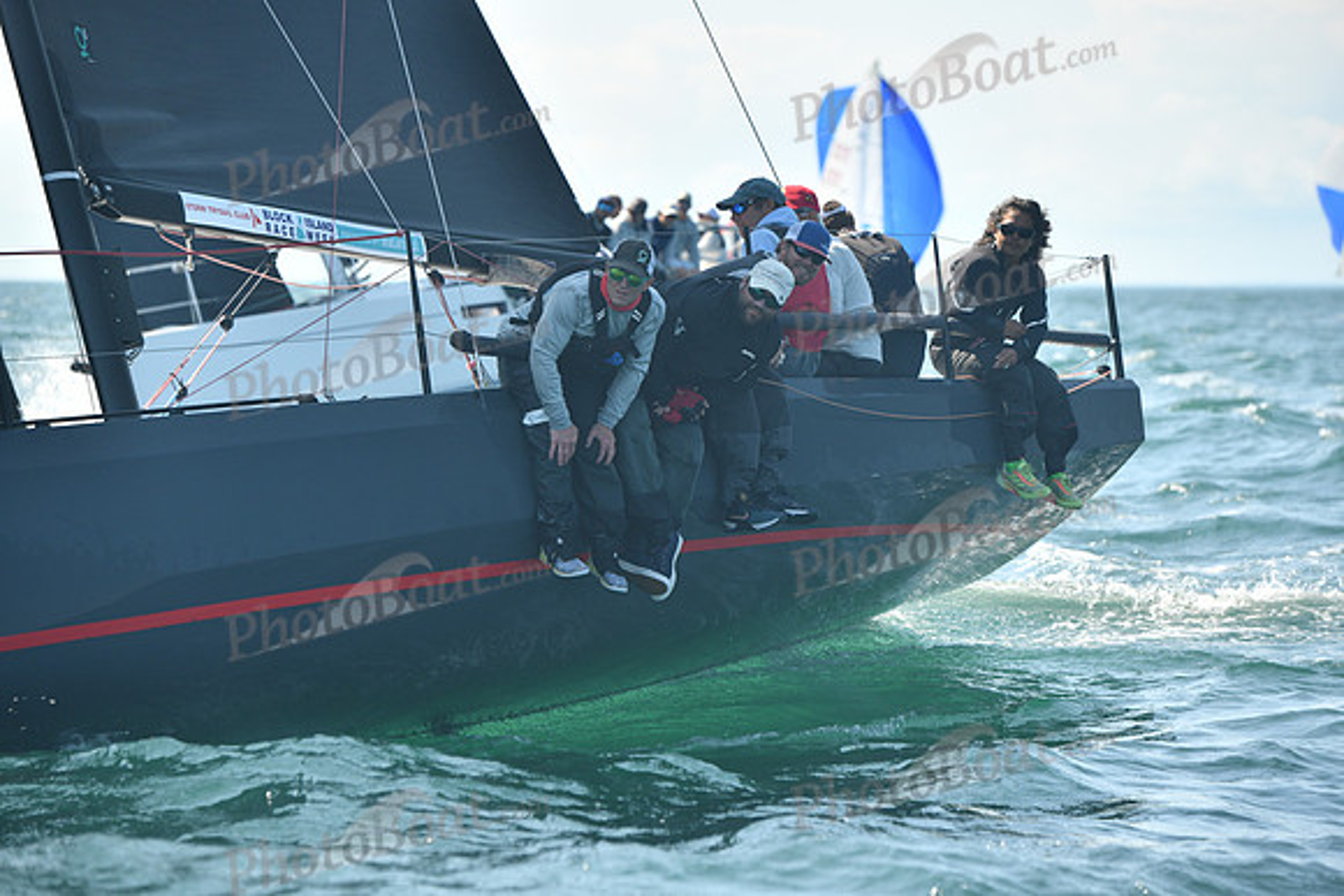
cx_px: 672
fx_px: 5974
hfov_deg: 12.8
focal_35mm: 160
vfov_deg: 8.6
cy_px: 448
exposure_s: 1/640
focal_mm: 160
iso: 320
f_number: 4.5
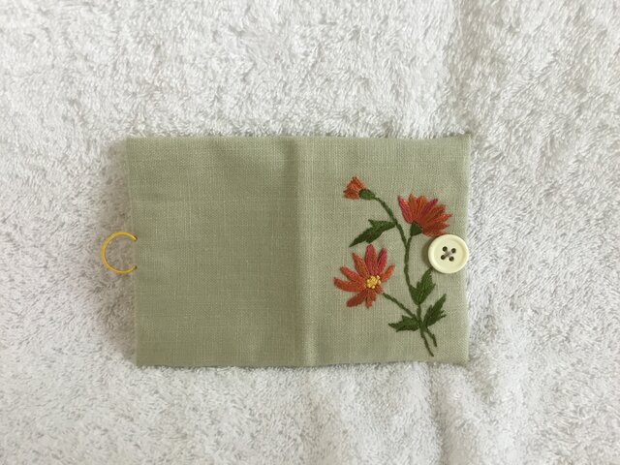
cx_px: 310
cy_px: 232
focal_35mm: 31
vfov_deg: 45.4
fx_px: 555
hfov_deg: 58.4
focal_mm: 3.3
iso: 32
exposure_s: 1/30
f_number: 2.4
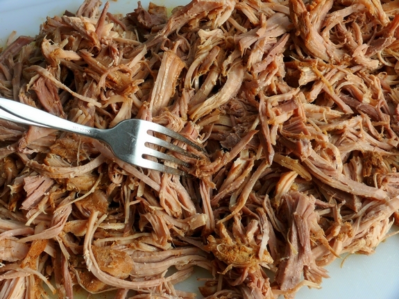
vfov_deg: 21.3
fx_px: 795
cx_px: 200
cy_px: 150
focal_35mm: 69
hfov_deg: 28.2
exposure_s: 1/200
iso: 100
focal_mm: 14.6
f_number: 5
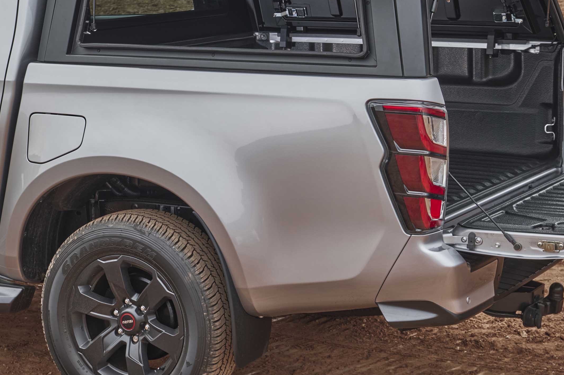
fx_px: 1550
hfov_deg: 20.6
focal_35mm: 99
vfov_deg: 13.8
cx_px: 346
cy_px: 149
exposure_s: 1/30
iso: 100
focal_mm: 60
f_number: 10
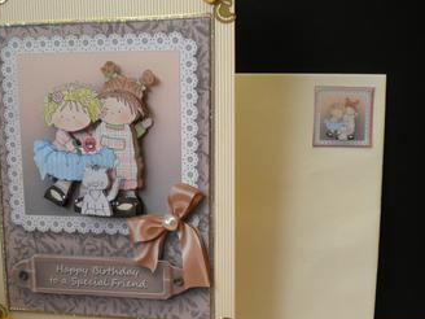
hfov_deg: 39.5
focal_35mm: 48
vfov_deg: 30.2
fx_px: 589
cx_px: 170
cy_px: 176
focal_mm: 6.3
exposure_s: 1/197
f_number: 3.1
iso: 80
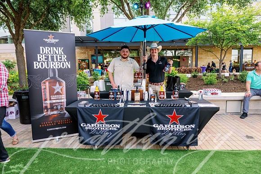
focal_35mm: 24
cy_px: 87
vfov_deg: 53.2
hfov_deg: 73.7
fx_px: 174
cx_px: 130
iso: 1250
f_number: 8
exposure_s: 1/250
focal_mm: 24
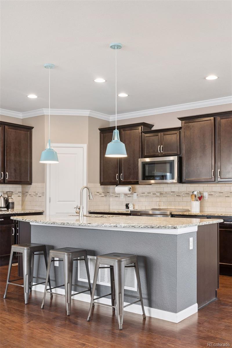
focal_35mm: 37
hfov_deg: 35.9
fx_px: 358
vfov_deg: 51.9
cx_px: 116
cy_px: 174
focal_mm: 37
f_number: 9
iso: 400
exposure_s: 1/5
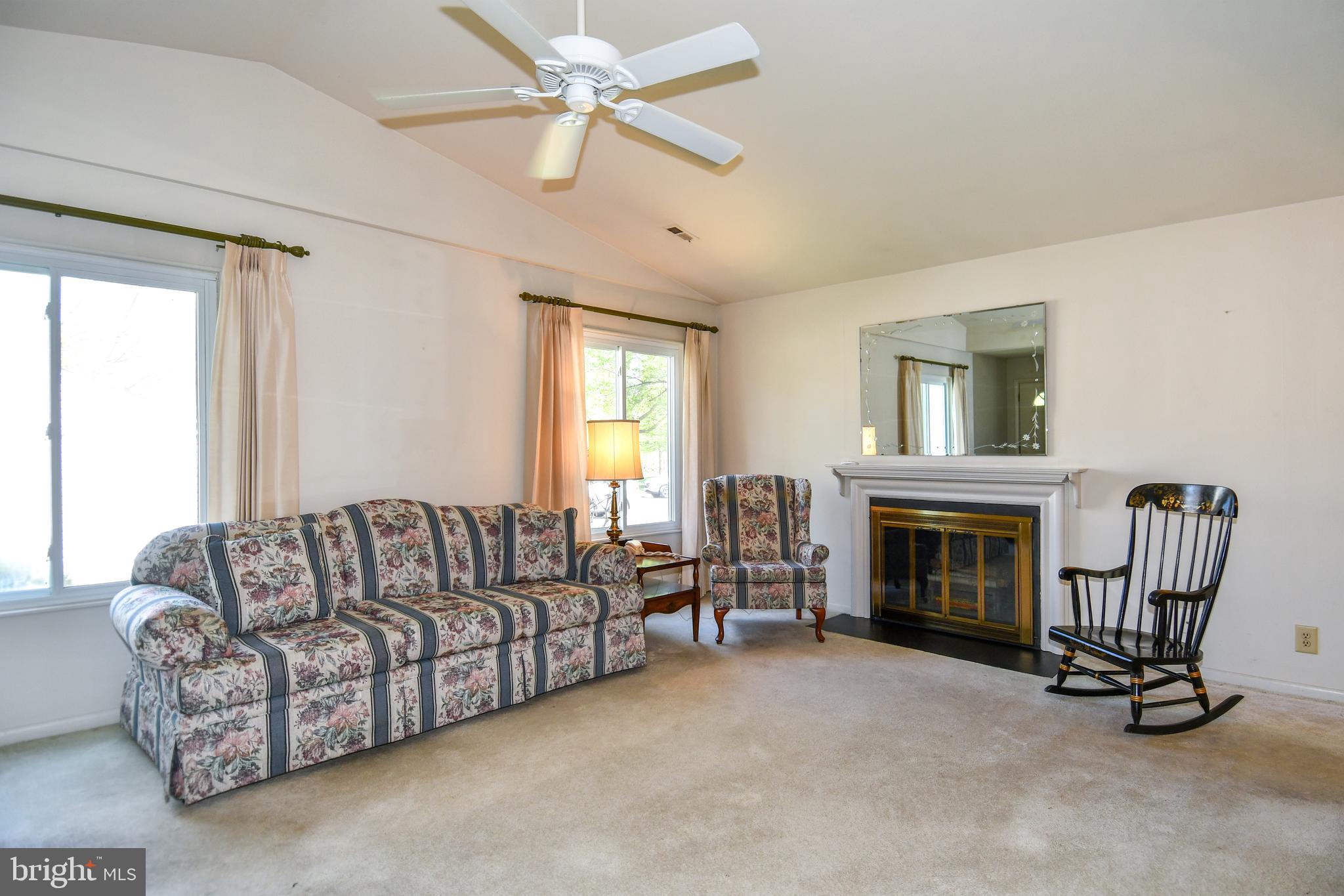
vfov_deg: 67.4
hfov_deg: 90.0
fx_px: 672
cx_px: 672
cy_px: 448
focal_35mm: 18
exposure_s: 1/80
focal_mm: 12
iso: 200
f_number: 4.5
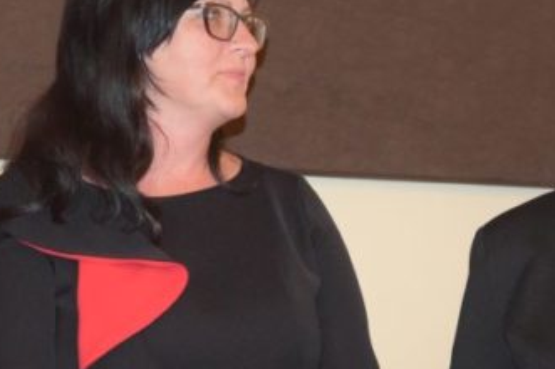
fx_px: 3542
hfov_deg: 9.0
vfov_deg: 6.0
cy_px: 235
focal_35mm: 230
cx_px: 216
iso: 3200
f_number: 5.3
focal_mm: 66
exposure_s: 1/60
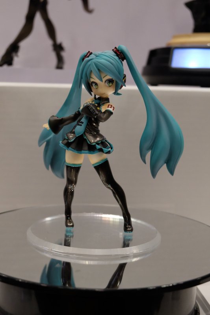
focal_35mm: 56
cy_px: 158
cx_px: 105
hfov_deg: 24.2
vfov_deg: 35.6
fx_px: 490
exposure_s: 1/125
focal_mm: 37.1
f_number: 5.3
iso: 2500
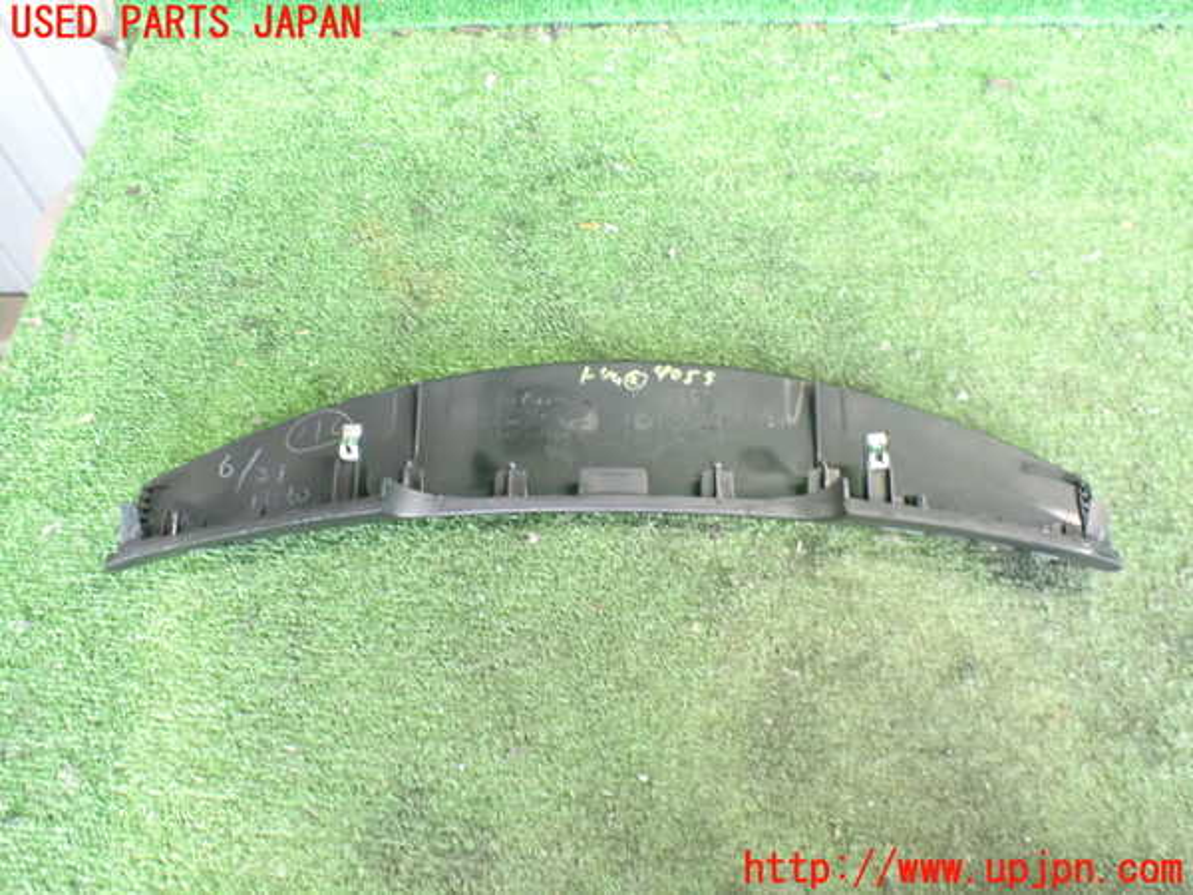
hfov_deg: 60.0
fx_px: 1034
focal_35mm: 30
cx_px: 596
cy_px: 448
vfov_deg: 46.8
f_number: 2.3
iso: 1250
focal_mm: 5.4
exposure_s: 1/30
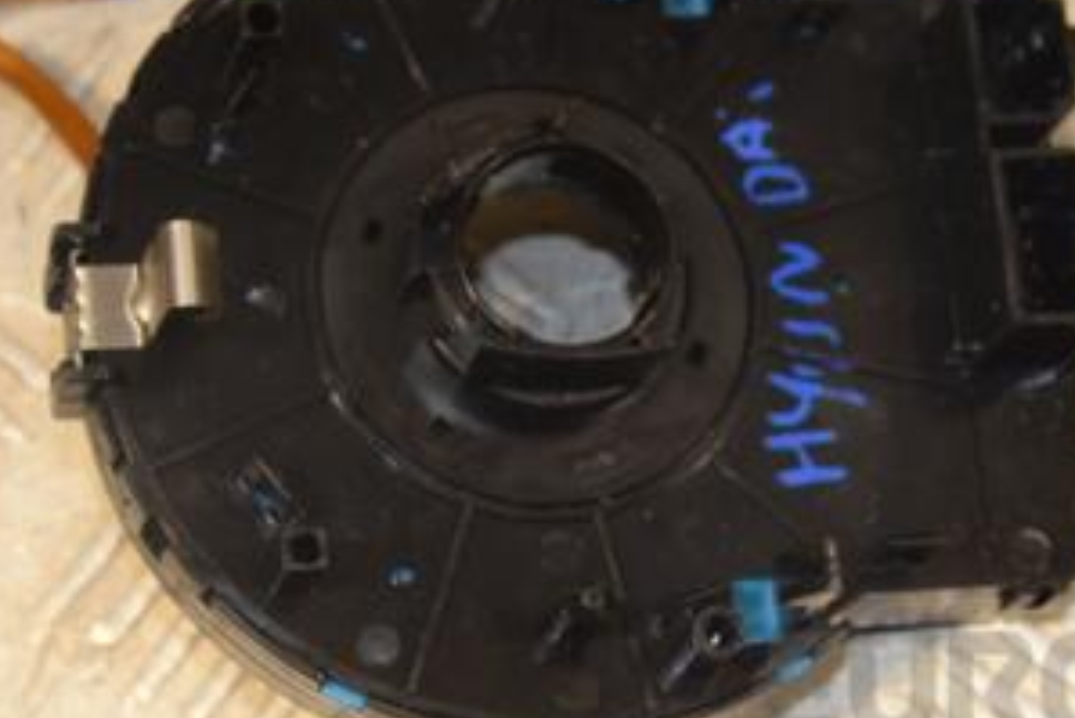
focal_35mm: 136
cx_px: 700
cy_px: 206
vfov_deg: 10.1
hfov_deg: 15.0
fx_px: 4063
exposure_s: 1/200
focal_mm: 45
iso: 800
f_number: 6.3
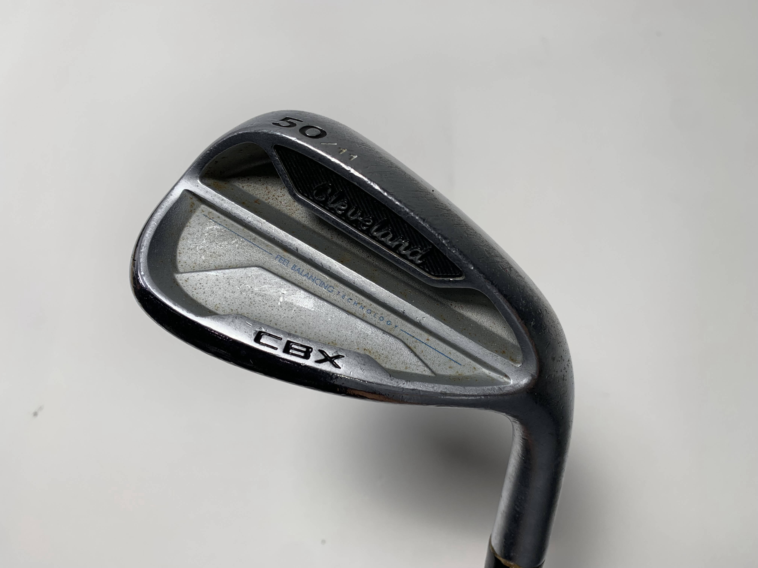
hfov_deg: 67.3
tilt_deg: -63.3
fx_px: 569
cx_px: 379
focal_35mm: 26
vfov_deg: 53.1
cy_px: 284
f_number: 1.8
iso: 25
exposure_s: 1/316
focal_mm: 4.25
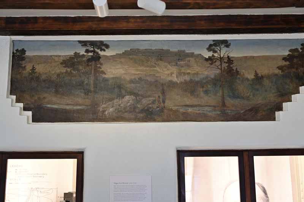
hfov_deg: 41.1
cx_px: 152
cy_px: 101
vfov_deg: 28.1
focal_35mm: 48
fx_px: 405
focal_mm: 48
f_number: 4
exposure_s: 1/50
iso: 500
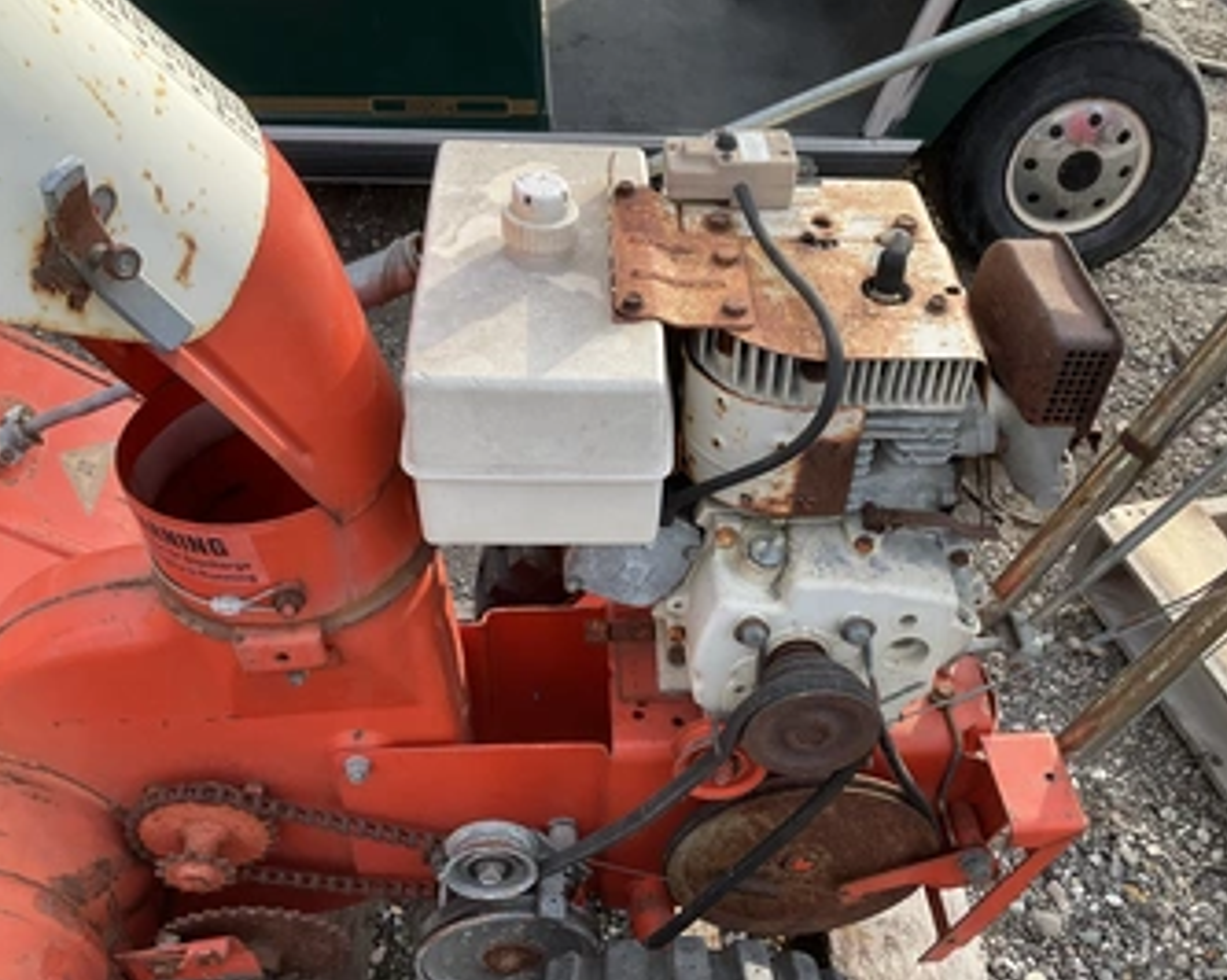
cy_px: 545
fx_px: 1234
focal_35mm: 34
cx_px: 696
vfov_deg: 43.3
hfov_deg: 52.7
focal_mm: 3
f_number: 1.8
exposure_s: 1/355
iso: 25
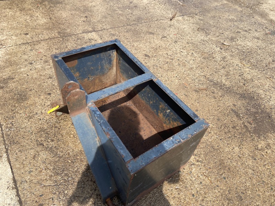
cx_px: 138
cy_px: 103
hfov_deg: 67.3
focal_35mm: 26
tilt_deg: -49.1
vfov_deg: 53.1
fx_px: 207
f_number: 1.8
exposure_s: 1/1678
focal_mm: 4.25
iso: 32
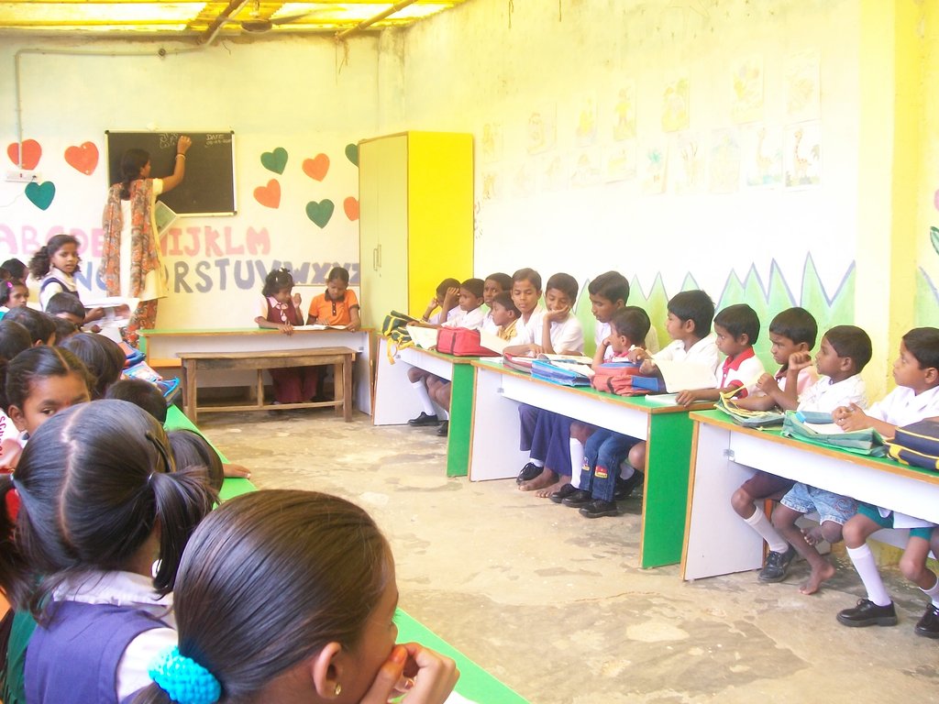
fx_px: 977
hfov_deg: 51.4
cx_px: 470
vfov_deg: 39.7
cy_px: 352
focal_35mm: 36
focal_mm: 6
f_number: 2.7
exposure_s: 1/60
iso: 80
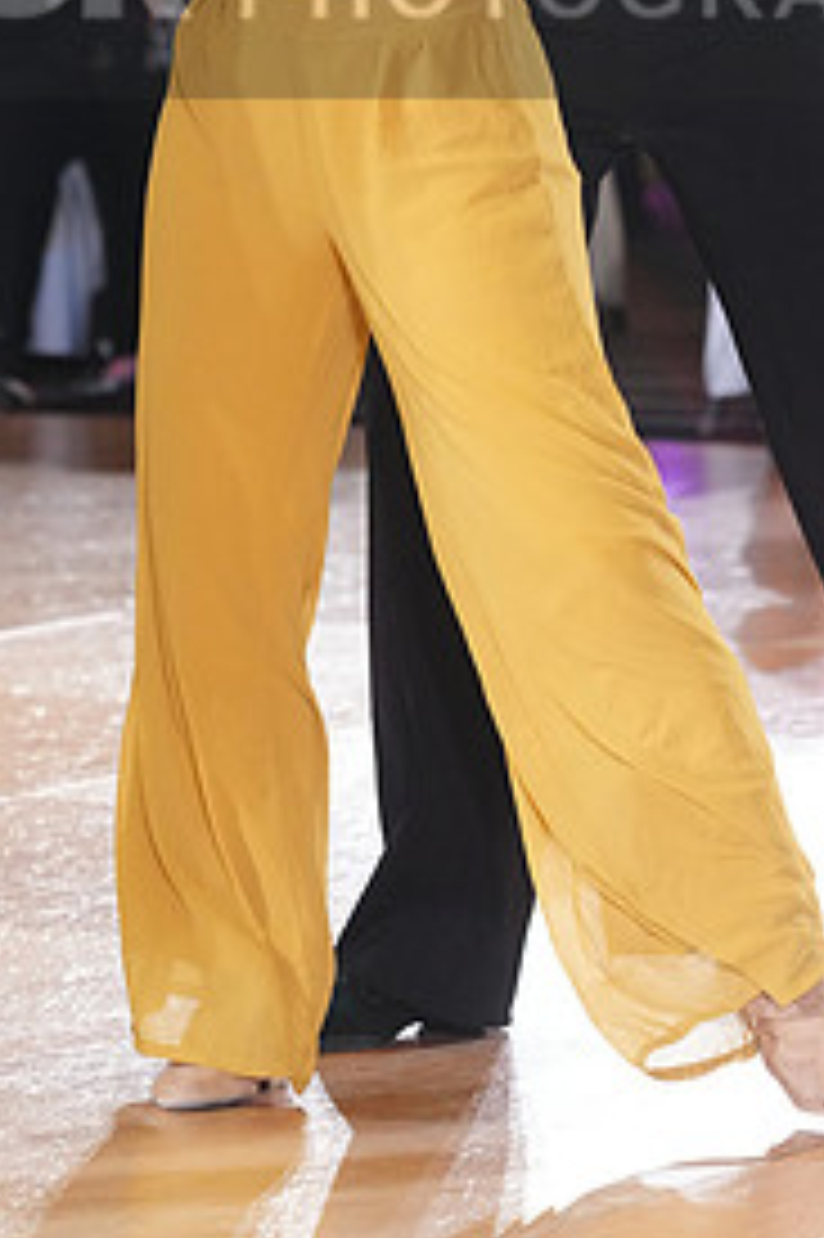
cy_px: -50
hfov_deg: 5.2
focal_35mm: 264
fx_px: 9075
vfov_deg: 7.8
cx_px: 511
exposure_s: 1/400
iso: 2500
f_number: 4
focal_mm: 125
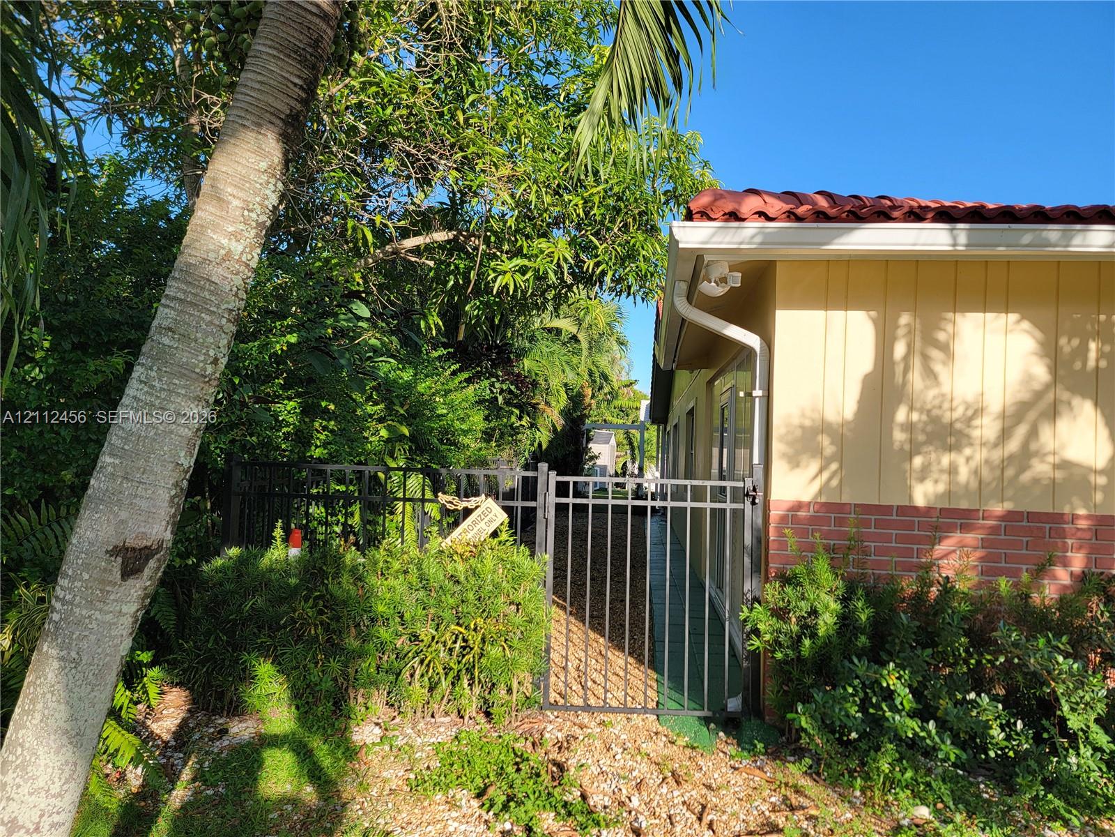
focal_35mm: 24
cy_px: 418
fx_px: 773
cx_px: 558
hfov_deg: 71.6
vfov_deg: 56.8
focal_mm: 6.7
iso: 16
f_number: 1.8
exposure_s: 1/415
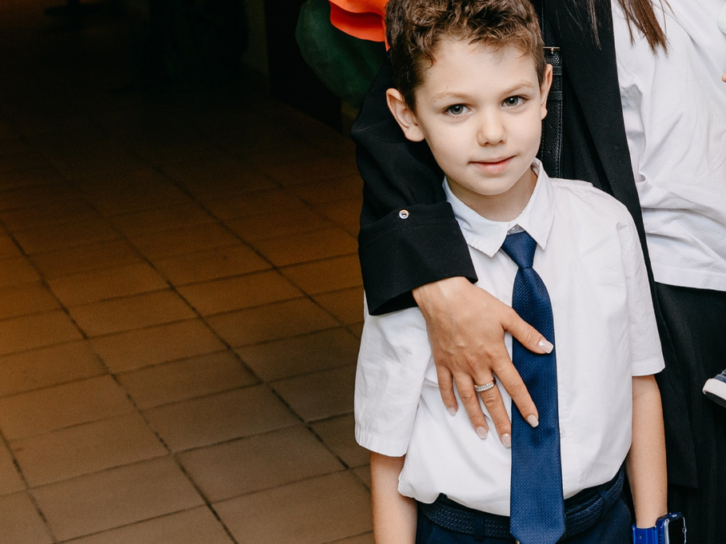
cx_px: 659
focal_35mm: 88
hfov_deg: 21.7
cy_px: -53
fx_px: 1846
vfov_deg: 16.3
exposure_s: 1/160
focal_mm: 32
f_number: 4
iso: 320
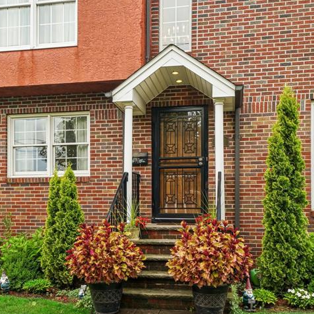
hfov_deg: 41.8
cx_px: 148
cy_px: 208
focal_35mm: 40
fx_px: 411
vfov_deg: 41.3
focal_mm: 22
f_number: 10
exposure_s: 1/25
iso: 100
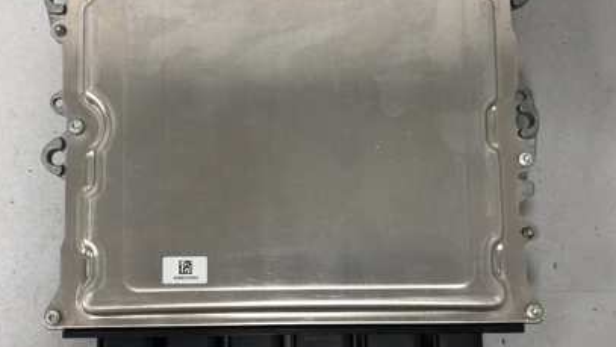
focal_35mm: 48
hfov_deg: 42.8
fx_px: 784
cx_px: 280
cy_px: 177
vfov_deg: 24.9
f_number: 1.8
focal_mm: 4
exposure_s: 1/33
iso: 40
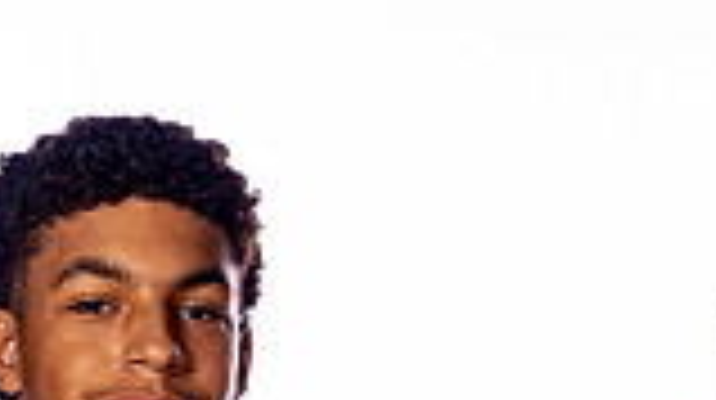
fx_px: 5063
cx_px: 440
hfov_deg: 8.1
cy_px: 1007
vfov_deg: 4.4
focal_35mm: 267
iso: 250
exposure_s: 1/250
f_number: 8
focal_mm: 60
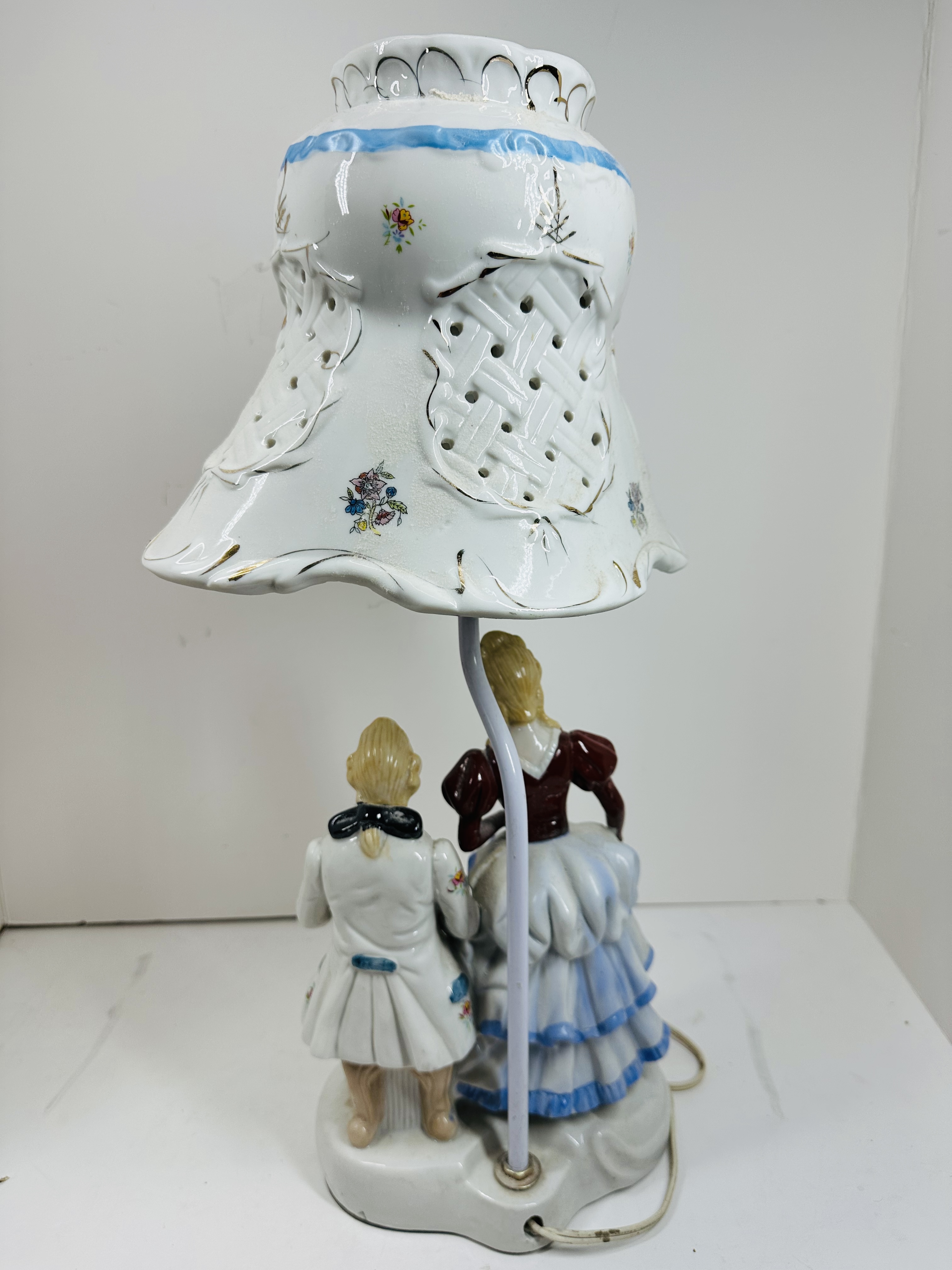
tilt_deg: -12.9
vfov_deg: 71.6
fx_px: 880
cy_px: 635
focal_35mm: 24
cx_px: 476
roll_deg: +0.3
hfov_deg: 56.8
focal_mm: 6.86
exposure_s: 1/1198
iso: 80
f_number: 1.78
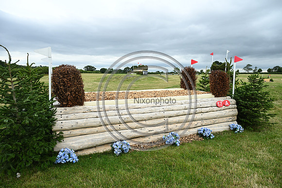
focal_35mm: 24
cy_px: 94
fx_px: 188
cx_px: 141
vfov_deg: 53.2
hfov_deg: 73.7
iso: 900
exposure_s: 1/800
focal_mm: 24
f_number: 5
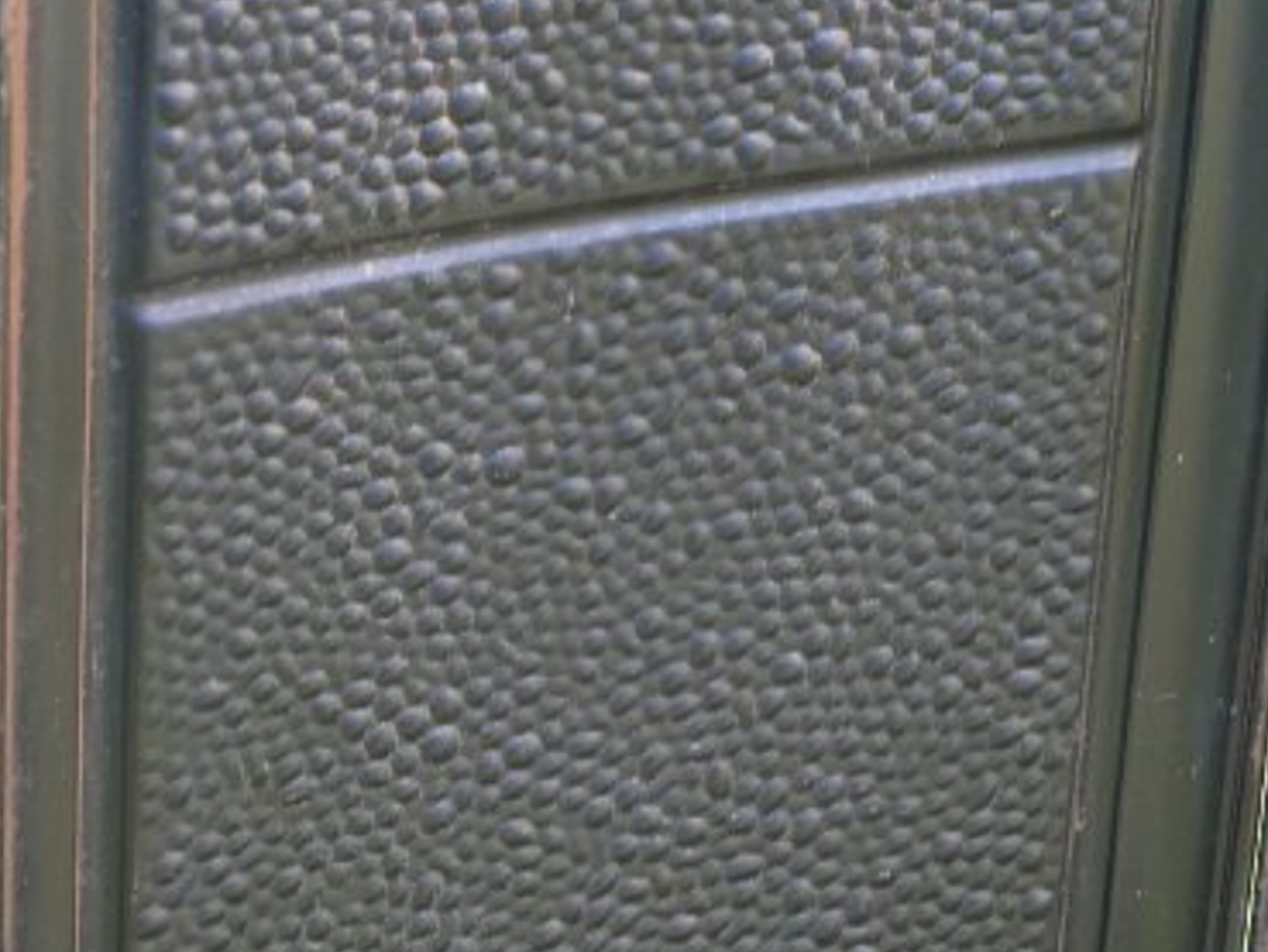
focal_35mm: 195
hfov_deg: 10.1
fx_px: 7145
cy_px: 1009
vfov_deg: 7.6
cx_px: 715
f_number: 3.5
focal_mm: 30
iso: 400
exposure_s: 1/60
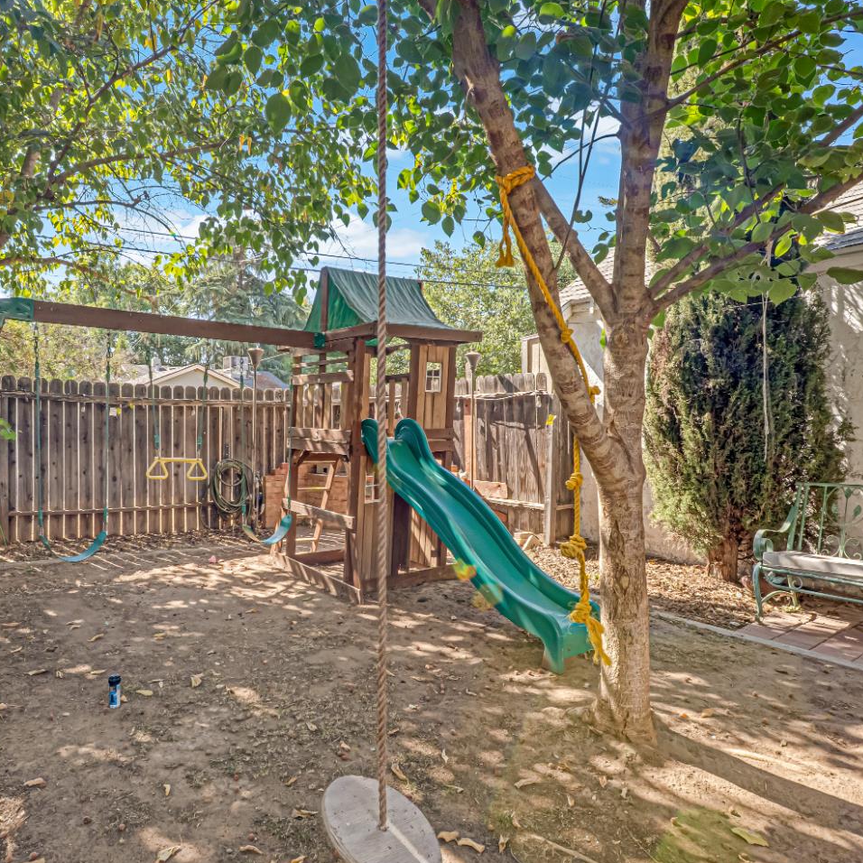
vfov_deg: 74.8
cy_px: 423
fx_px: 564
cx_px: 338
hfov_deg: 73.9
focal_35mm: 20
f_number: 9
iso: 400
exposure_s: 1/125
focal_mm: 10
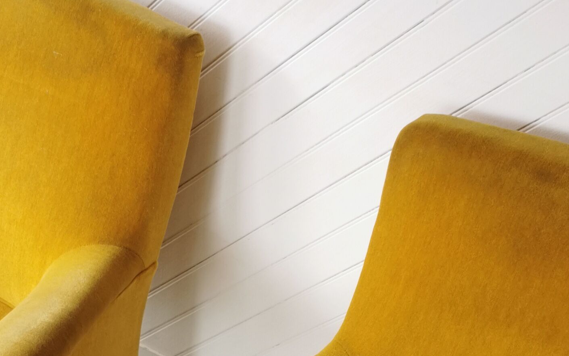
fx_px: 1148
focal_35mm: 74
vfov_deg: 17.1
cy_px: 380
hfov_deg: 27.8
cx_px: 236
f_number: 1.6
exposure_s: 1/189
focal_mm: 5.56
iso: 50
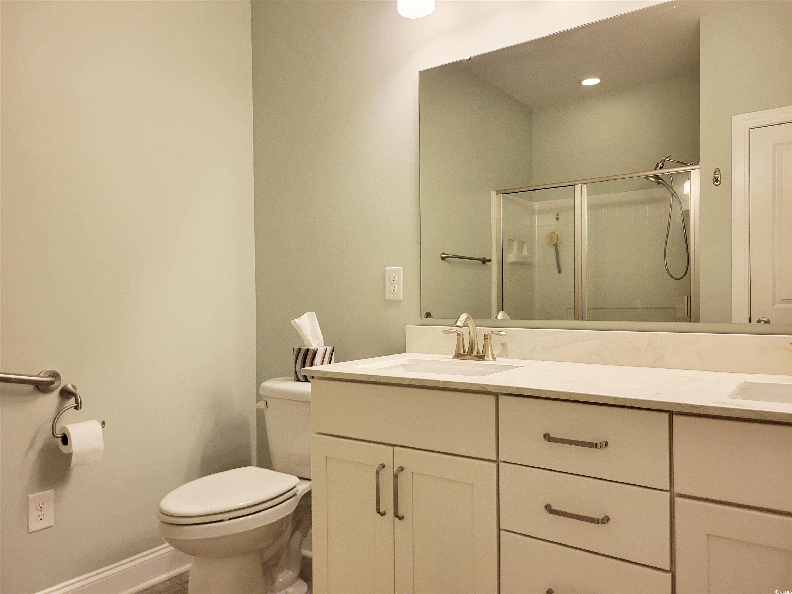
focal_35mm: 26
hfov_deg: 67.3
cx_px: 396
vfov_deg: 53.1
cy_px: 297
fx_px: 595
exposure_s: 1/120
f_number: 1.8
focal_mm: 5.4
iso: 160
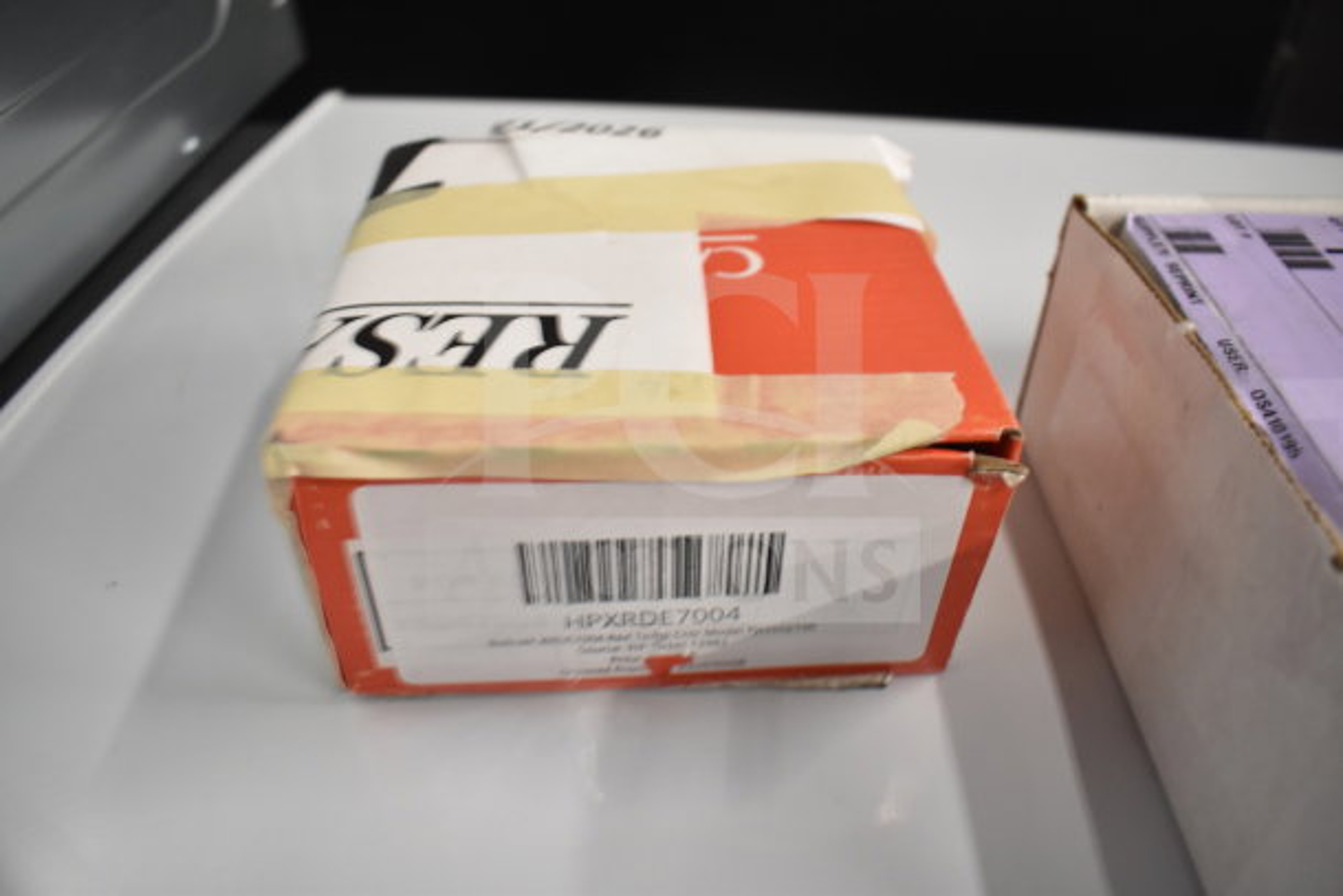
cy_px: 448
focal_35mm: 27
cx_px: 672
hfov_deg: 67.4
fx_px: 1007
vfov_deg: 48.0
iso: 900
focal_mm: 18
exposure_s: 1/30
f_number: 3.5
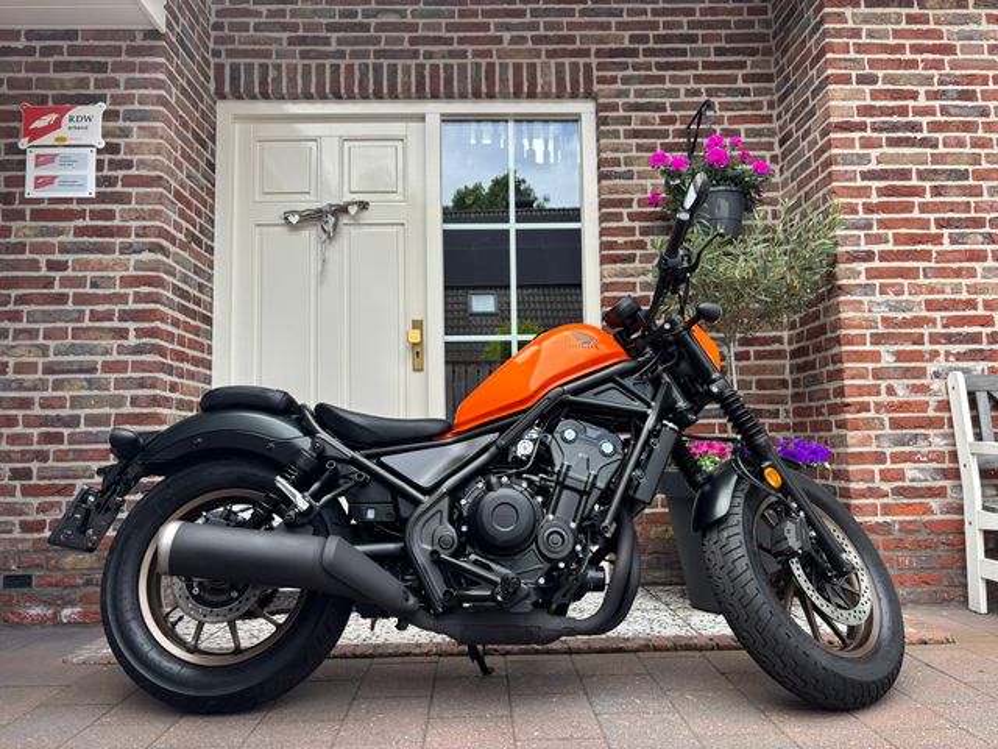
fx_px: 750
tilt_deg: +4.9
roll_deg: +1.0
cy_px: 374
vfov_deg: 53.1
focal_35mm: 26
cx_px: 499
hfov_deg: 67.3
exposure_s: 1/419
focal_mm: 5.96
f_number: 1.6
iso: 50
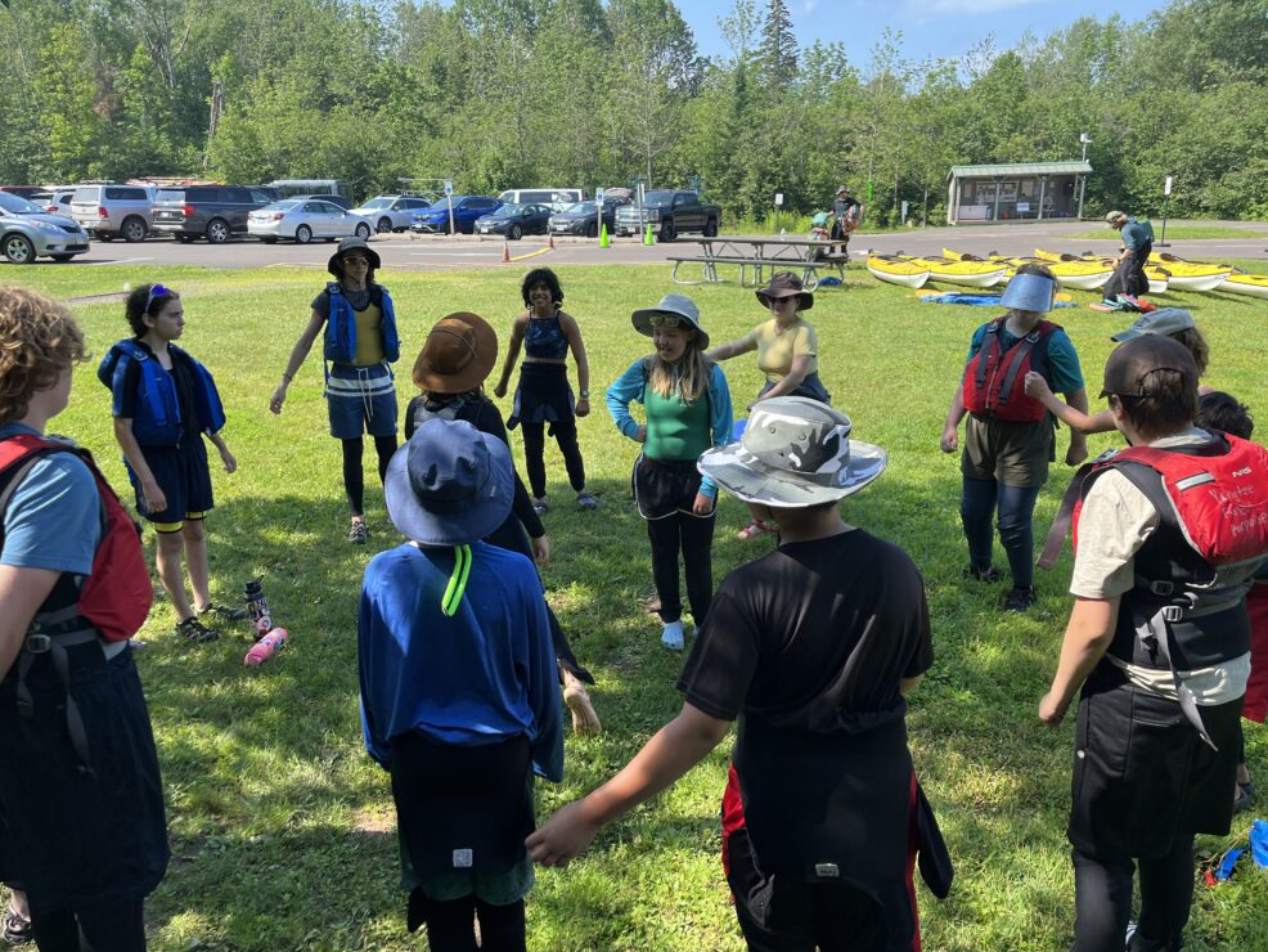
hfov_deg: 65.3
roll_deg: +1.6
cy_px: 490
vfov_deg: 51.4
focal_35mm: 27
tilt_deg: -17.6
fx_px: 989
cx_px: 638
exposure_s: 1/913
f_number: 1.6
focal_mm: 5.1
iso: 50
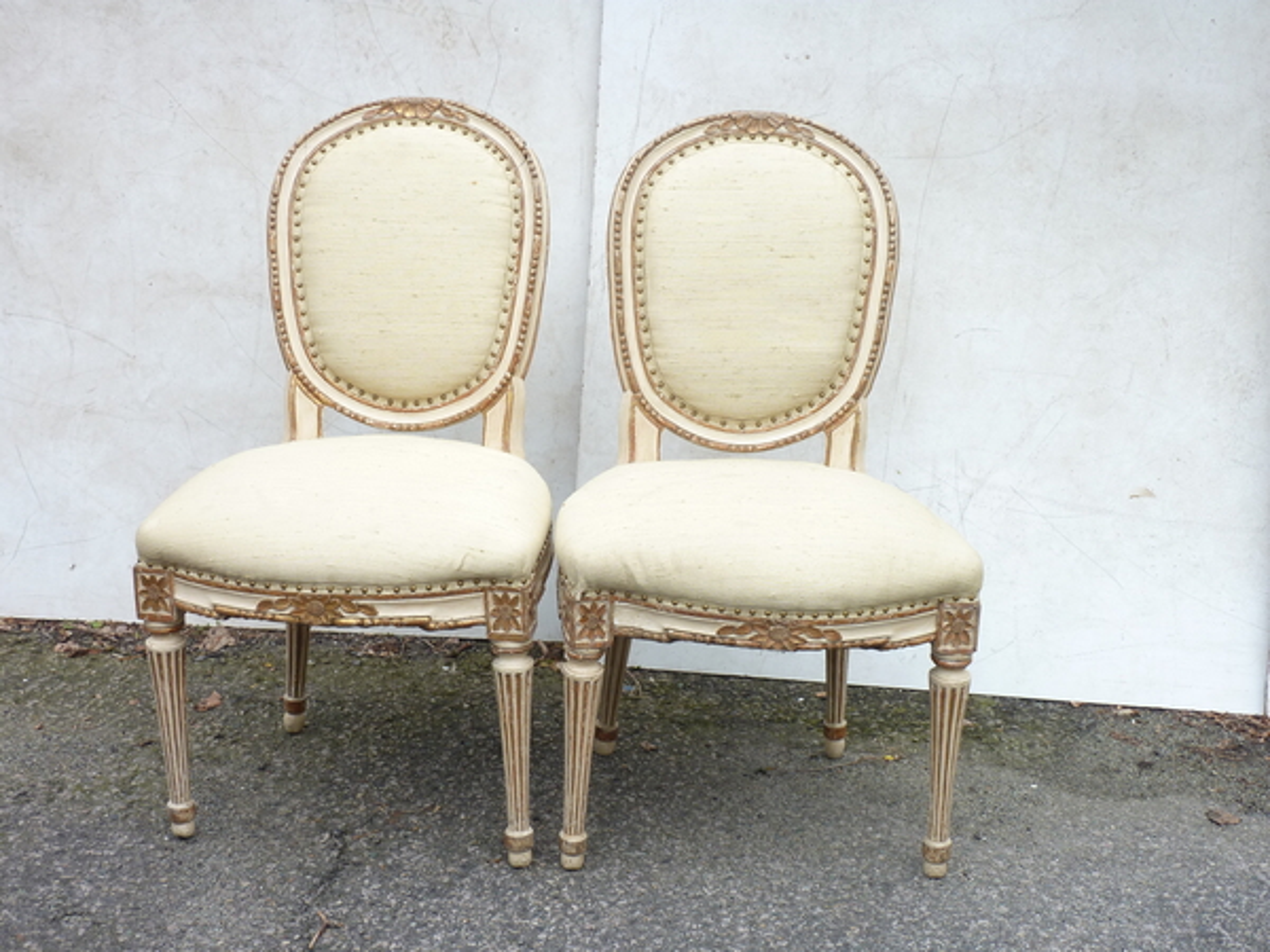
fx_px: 1761
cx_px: 635
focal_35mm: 48
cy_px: 476
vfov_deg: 30.3
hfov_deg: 39.7
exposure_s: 1/100
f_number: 4
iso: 80
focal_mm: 7.9
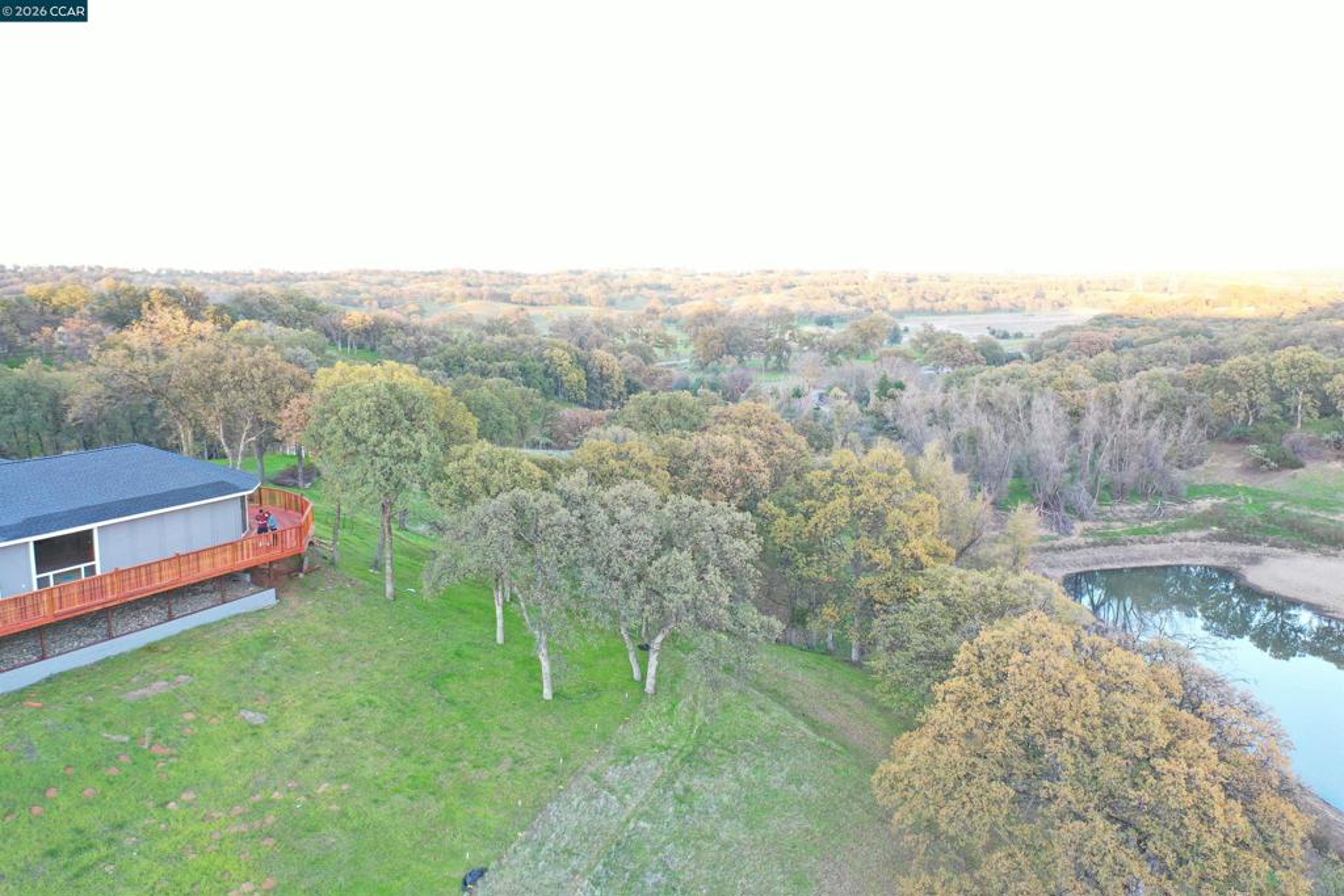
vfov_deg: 46.4
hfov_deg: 65.5
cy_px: 448
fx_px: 1045
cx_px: 672
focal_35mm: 28
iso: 120
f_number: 2.8
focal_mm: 10.26
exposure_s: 1/30
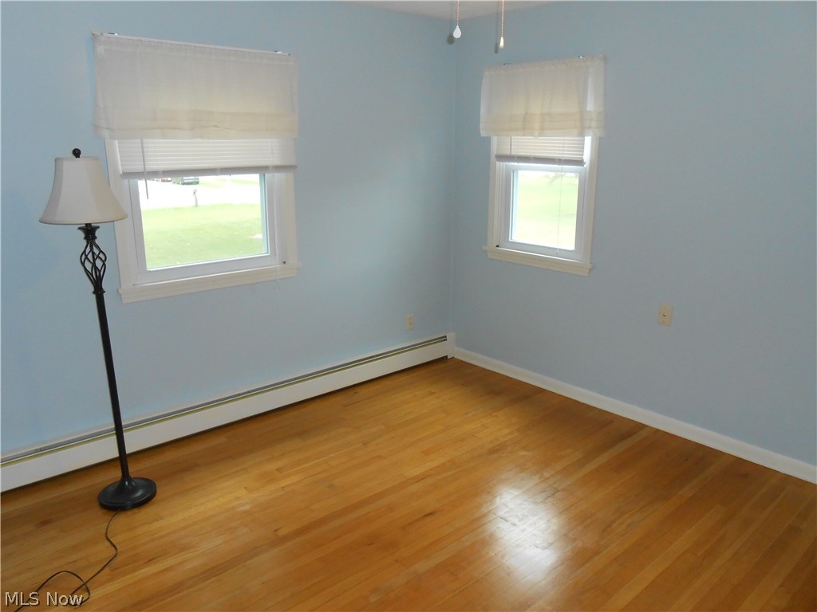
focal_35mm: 26
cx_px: 408
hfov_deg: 67.3
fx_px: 614
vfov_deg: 53.1
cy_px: 306
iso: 250
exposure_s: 1/25
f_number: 3.5
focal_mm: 4.6
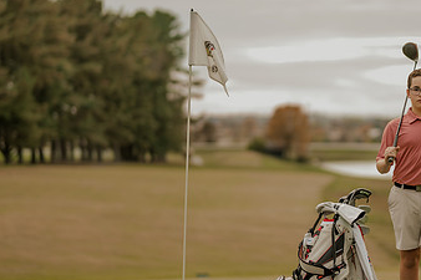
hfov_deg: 13.0
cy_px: 162
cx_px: 323
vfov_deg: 8.7
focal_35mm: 157
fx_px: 1835
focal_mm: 85
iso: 64
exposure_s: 1/640
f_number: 1.4
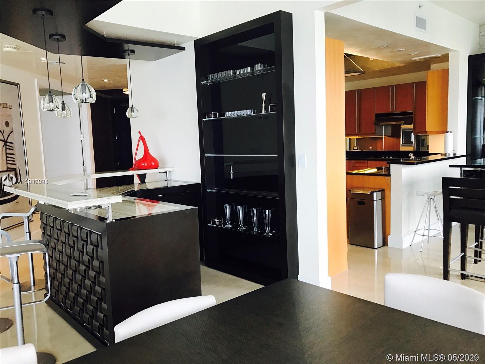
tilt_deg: -6.4
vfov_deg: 49.7
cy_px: 182
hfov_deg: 63.4
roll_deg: +2.5
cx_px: 242
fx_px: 392
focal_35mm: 28
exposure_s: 1/30
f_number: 1.8
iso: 25
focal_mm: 3.99
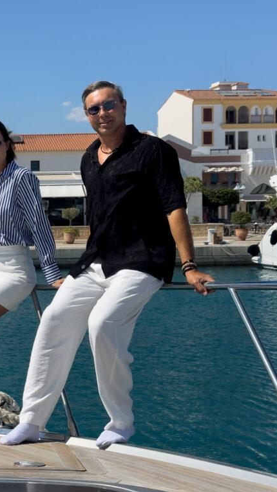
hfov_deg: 16.7
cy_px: 246
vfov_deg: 30.2
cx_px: -28
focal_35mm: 70
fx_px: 915
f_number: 1.8
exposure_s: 1/5000
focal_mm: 6.86
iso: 64
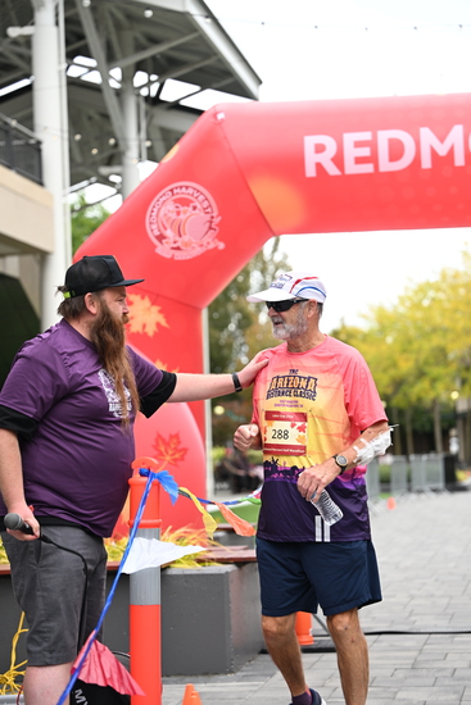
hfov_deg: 17.7
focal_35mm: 77
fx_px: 1510
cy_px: 352
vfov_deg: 26.3
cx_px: 236
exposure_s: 1/2000
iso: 640
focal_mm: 77
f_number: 2.8
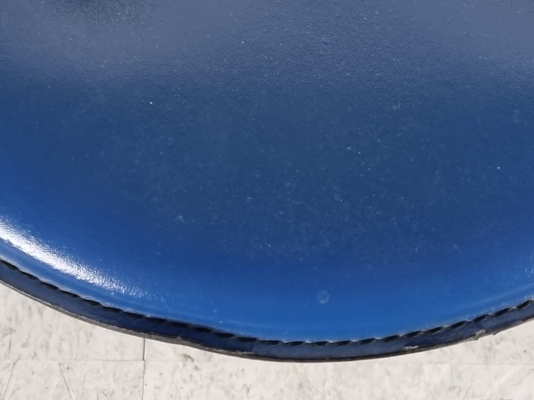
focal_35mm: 75
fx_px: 1157
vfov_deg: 17.9
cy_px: -172
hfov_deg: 25.9
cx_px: 355
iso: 250
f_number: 1.8
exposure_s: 1/100
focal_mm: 5.4
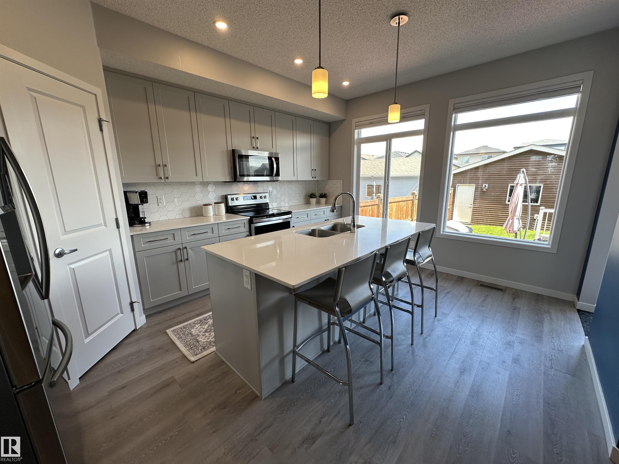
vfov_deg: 85.7
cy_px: 232
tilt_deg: -11.9
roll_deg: +0.3
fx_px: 250
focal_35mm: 14
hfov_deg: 102.1
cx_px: 310
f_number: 2.2
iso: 80
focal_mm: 2.22
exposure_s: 1/120
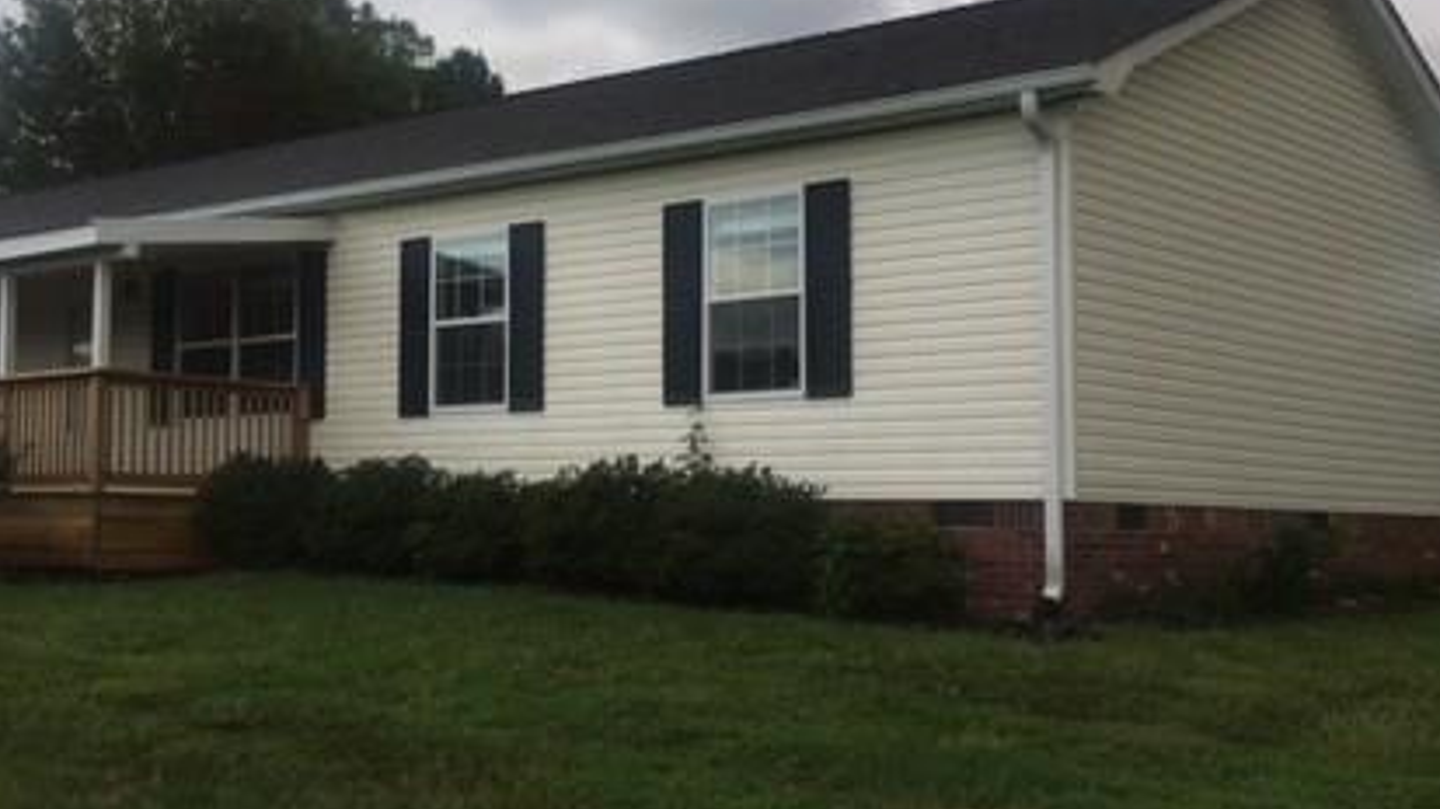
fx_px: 1870
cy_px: 391
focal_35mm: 49
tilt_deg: +4.3
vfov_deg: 24.4
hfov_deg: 41.6
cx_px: 492
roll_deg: -0.5
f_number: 2.2
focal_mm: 4.15
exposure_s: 1/224
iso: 25
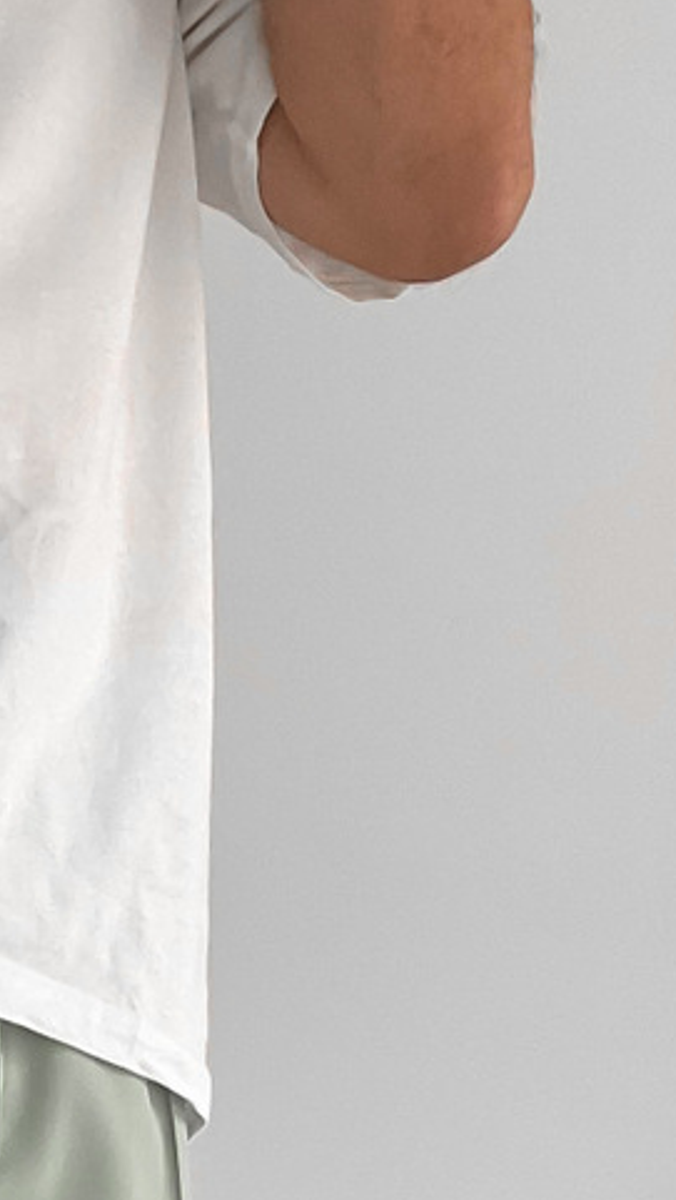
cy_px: 1976
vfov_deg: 17.5
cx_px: -444
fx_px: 3342
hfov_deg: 11.0
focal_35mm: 105
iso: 50
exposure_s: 1/120
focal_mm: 3
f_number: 1.8
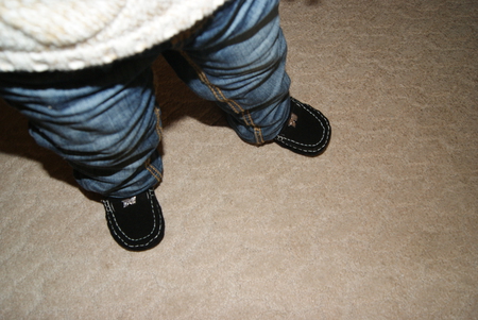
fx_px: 399
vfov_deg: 43.7
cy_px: 160
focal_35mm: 30
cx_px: 239
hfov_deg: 61.9
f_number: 5.6
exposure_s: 1/60
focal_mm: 20
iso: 400
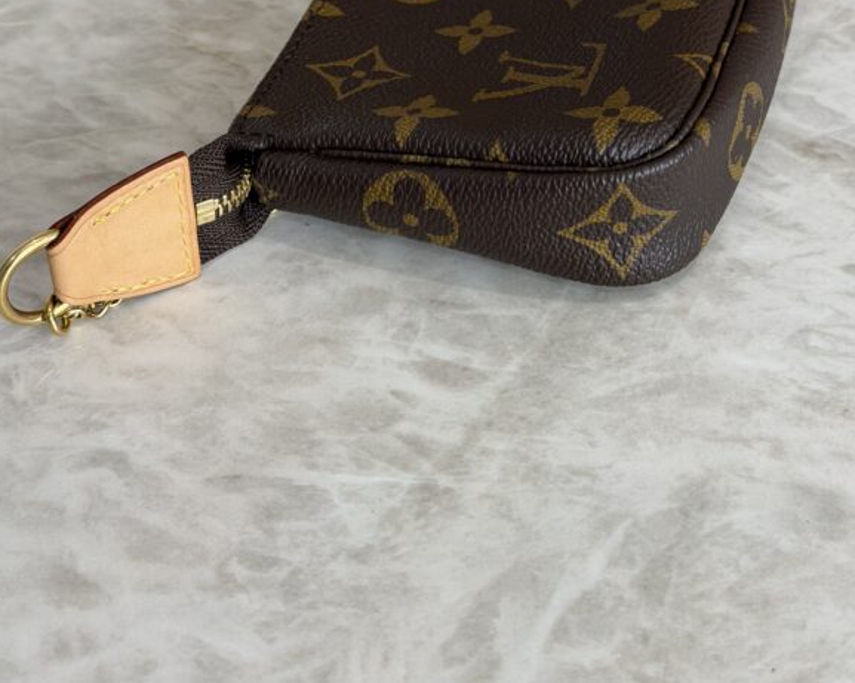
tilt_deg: -37.1
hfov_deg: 29.2
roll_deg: +1.3
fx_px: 1644
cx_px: 422
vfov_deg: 23.1
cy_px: 129
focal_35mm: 65
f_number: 1.78
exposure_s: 1/60
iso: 50
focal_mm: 6.76
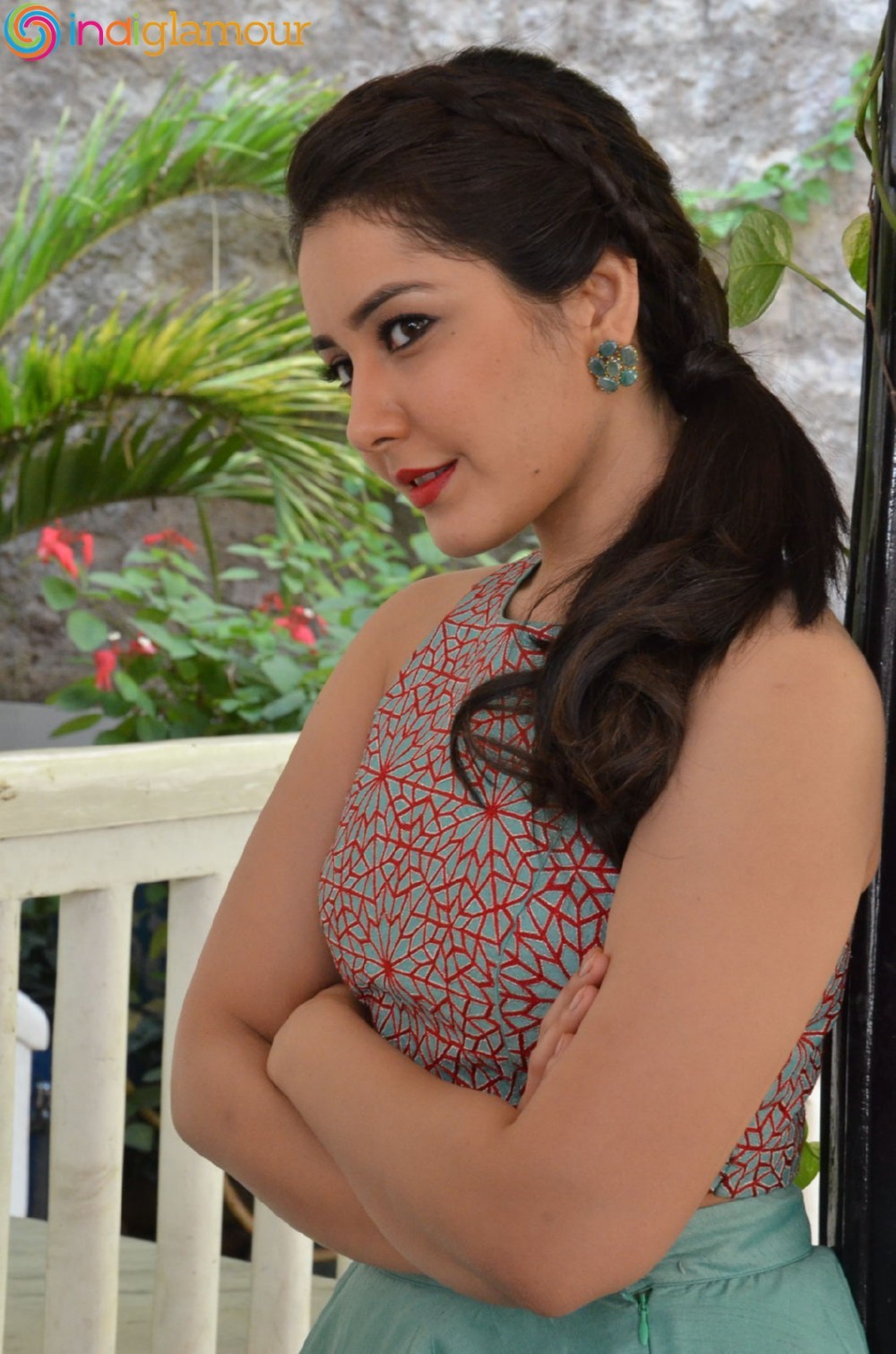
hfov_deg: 17.4
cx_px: 448
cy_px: 677
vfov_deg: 26.0
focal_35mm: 78
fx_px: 2927
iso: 2000
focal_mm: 52
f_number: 8
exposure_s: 1/125
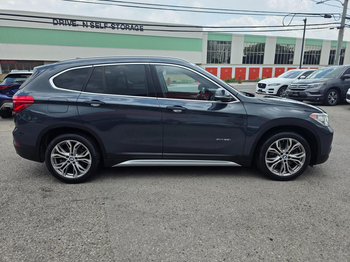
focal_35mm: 23
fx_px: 233
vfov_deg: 58.9
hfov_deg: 73.9
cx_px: 175
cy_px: 131
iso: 80
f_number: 1.7
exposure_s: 1/3667
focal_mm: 6.3
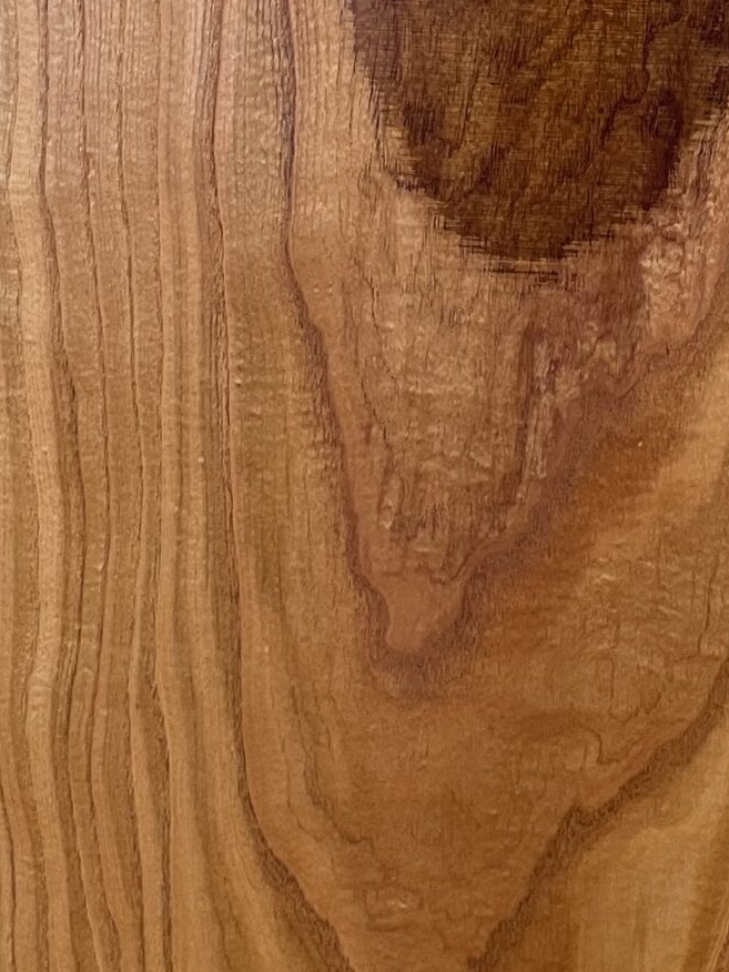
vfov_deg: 25.6
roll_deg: -3.0
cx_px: 529
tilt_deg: -20.2
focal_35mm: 76
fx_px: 2134
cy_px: 434
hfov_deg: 19.3
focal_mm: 4.2
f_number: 1.6
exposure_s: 1/75
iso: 125
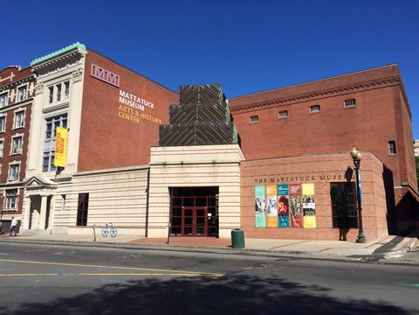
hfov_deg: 61.7
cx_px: 210
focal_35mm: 29
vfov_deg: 48.2
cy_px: 158
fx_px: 351
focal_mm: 4.15
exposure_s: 1/3165
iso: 32
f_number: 2.2
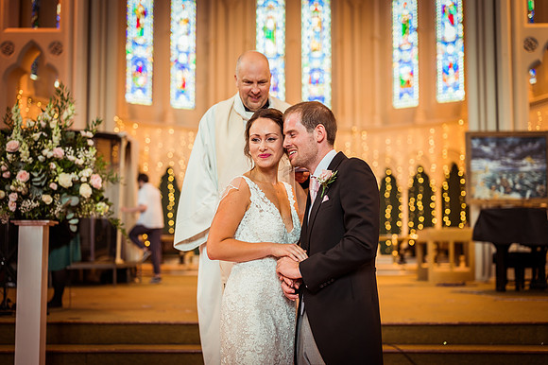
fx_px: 761
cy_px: 182
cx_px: 274
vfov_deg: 27.0
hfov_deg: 39.6
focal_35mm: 50
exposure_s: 1/160
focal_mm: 50
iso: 560
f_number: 2.2
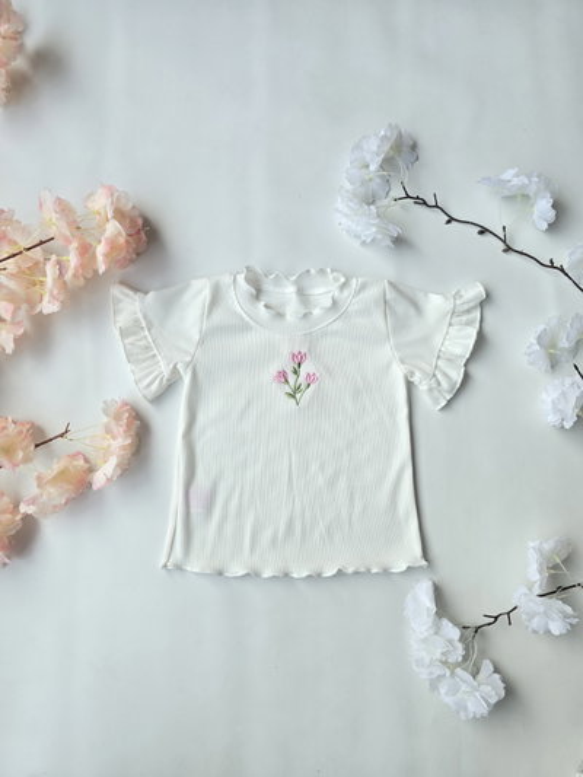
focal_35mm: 23
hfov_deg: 58.9
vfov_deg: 73.9
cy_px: 388
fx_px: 516
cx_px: 292
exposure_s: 1/180
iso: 50
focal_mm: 6.3
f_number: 1.7
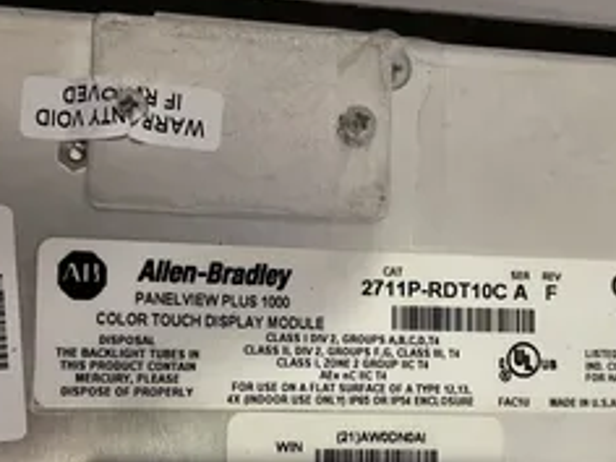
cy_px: 355
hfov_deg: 42.9
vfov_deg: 32.2
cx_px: 316
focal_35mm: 44
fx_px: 783
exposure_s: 1/60
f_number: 1.6
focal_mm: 4.2
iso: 160
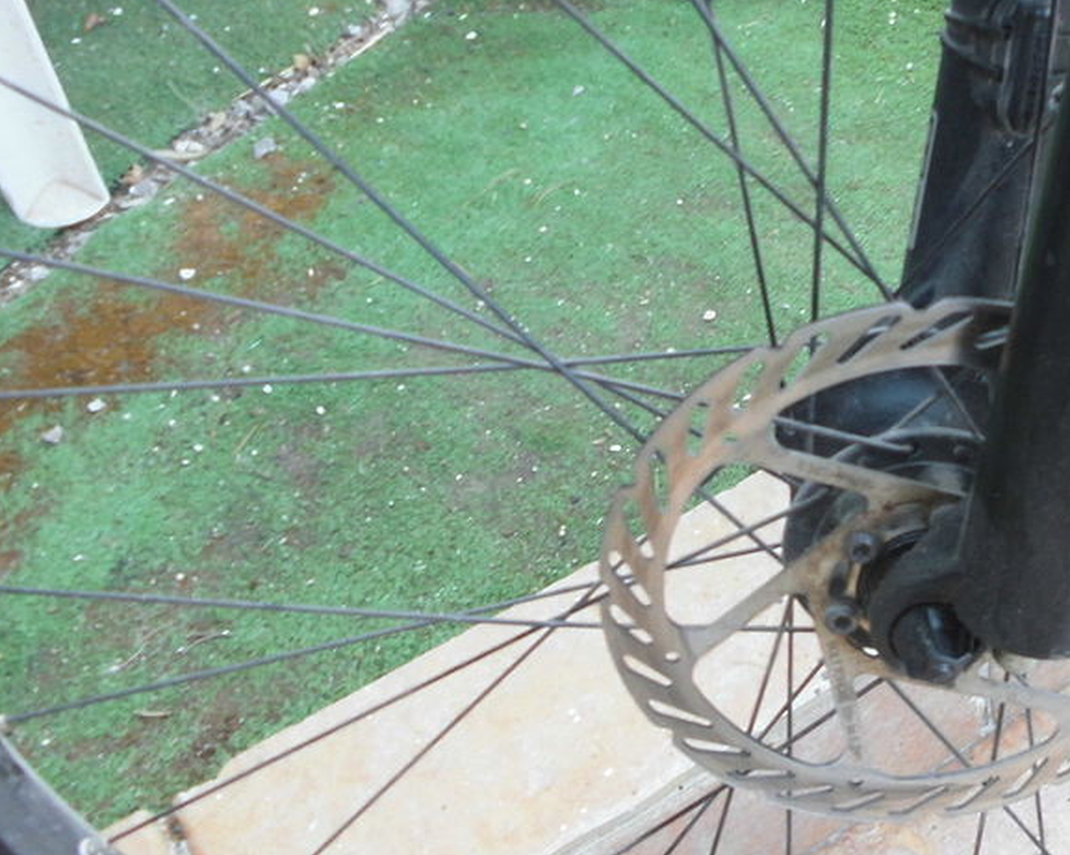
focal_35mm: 44
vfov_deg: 34.1
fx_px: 1393
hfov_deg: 39.8
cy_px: 454
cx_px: 907
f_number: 3.2
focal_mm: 4.6
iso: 200
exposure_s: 1/60
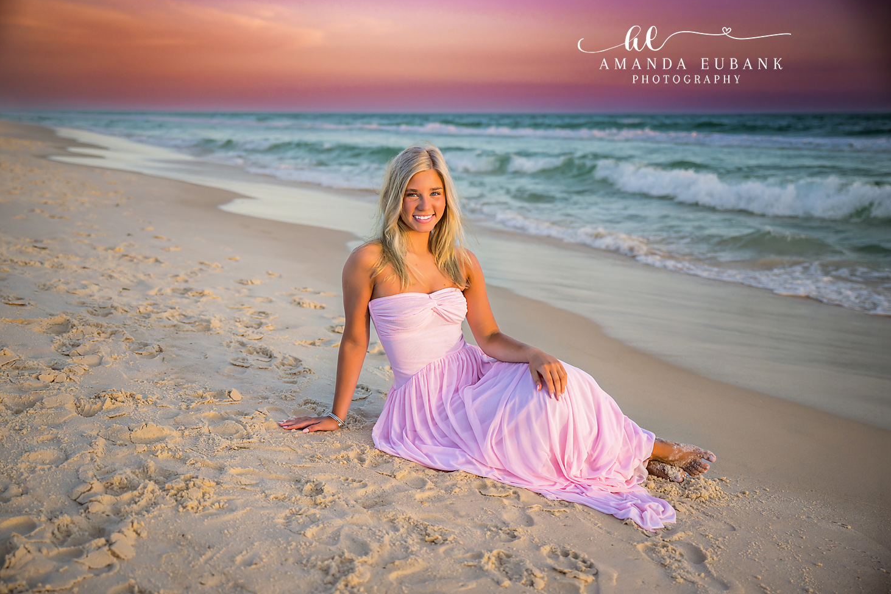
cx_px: 437
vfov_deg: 34.2
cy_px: 290
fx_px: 965
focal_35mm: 39
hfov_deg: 49.6
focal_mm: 38
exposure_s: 1/1600
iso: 250
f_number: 2.8
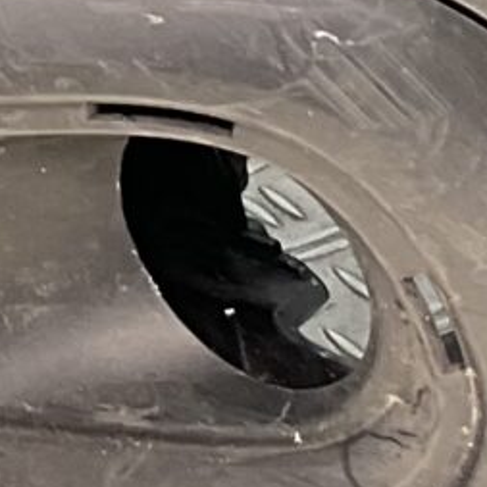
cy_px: -487
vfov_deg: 6.6
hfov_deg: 6.7
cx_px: -246
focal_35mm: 259
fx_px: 4122
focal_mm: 3
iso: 16
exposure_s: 1/102
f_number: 1.8
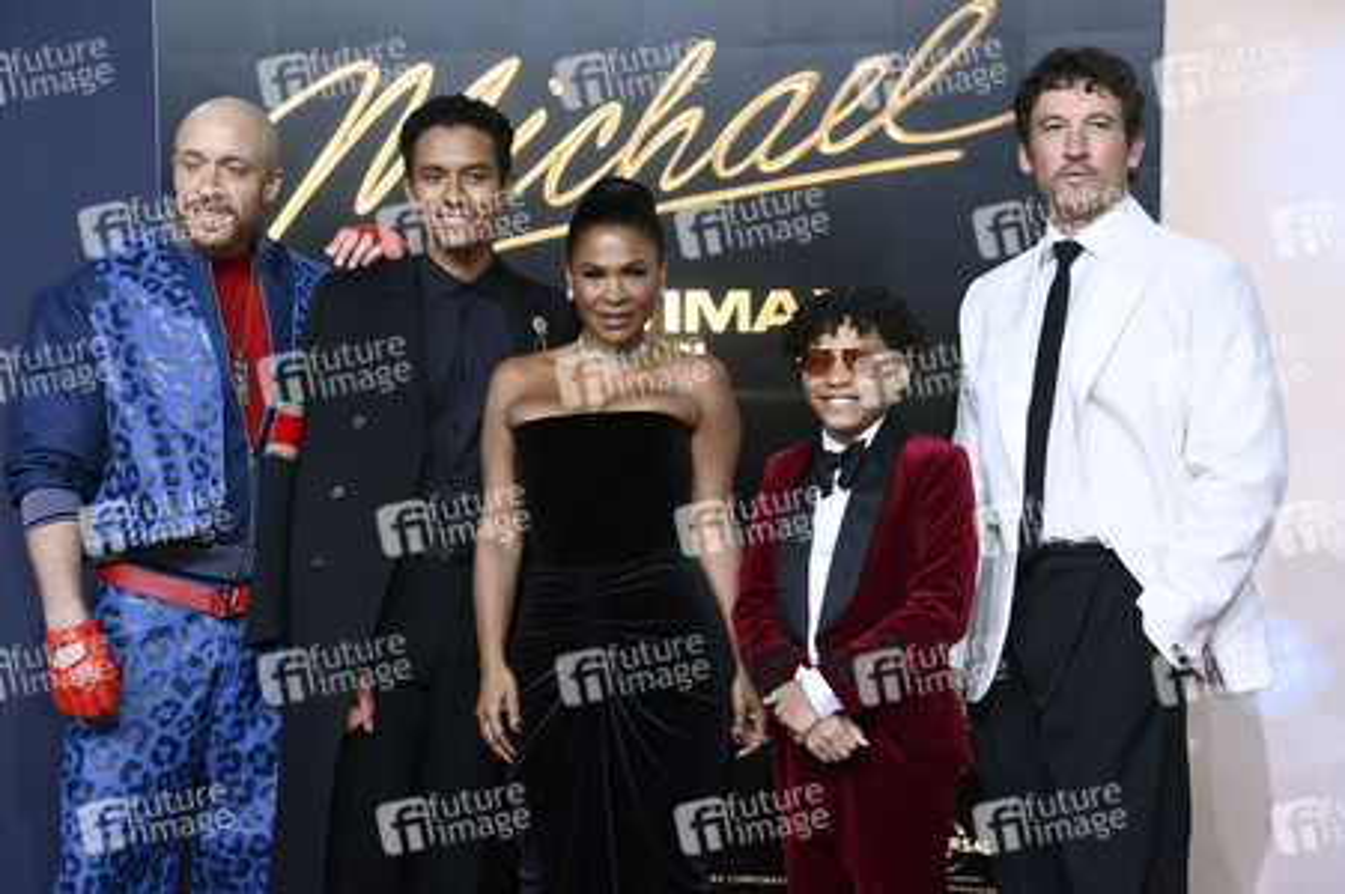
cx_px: 672
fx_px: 3435
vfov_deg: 14.8
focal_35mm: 92
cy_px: 447
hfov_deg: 22.2
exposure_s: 1/250
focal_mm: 92
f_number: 5.6
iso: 500
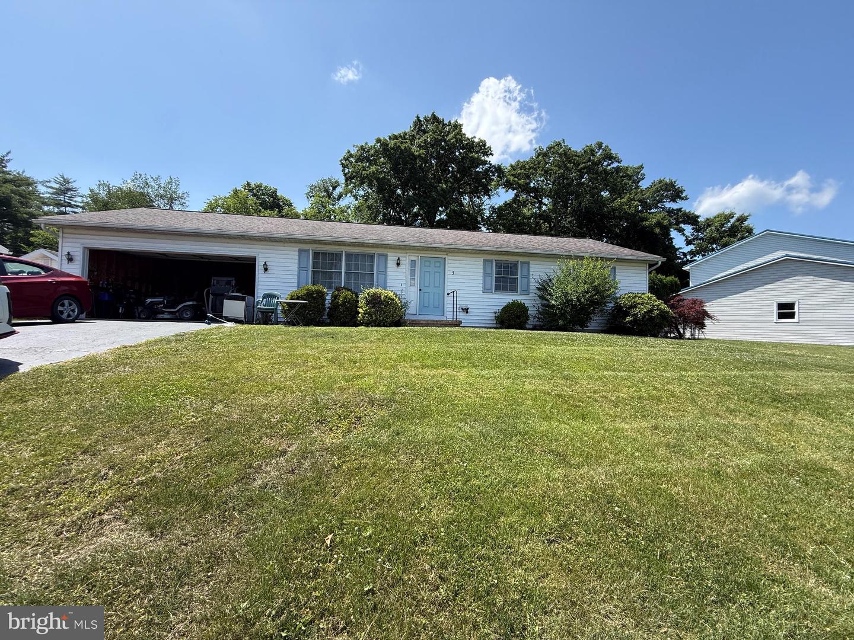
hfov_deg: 102.1
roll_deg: -1.3
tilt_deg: +1.6
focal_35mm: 14
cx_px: 427
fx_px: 345
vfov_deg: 85.7
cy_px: 320
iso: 64
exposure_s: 1/864
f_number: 2.2
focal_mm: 2.22
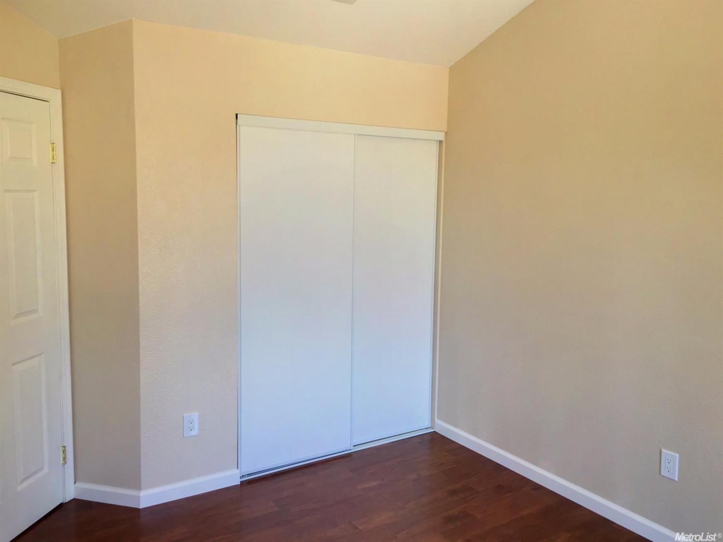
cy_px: 271
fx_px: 606
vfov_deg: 48.2
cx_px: 362
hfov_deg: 61.7
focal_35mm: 29
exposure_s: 1/30
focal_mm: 4.15
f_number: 2.2
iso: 25
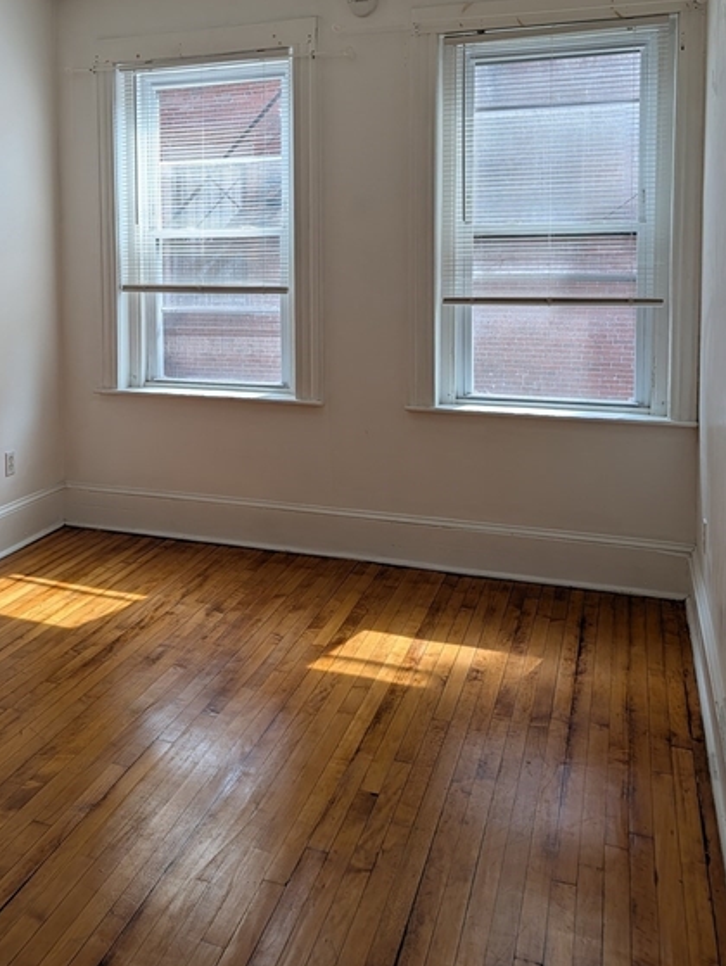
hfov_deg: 42.6
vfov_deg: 54.2
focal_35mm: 33
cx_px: 258
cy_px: 321
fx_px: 922
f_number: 1.68
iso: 30
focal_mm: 6.9
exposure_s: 1/120
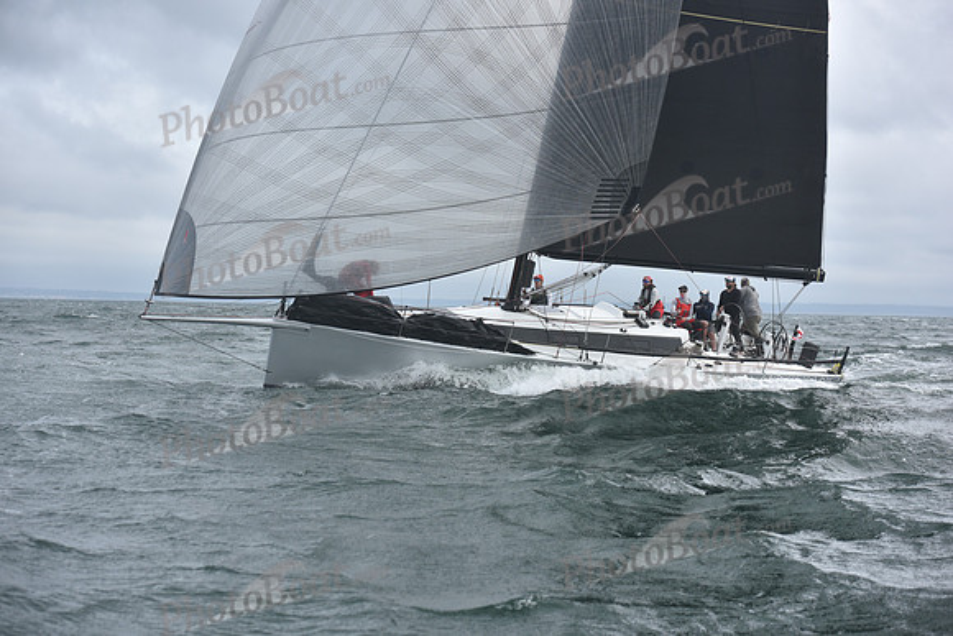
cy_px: 318
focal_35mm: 70
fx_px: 1853
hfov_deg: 28.8
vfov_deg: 19.5
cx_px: 476
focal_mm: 70
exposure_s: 1/1250
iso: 200
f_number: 4.5
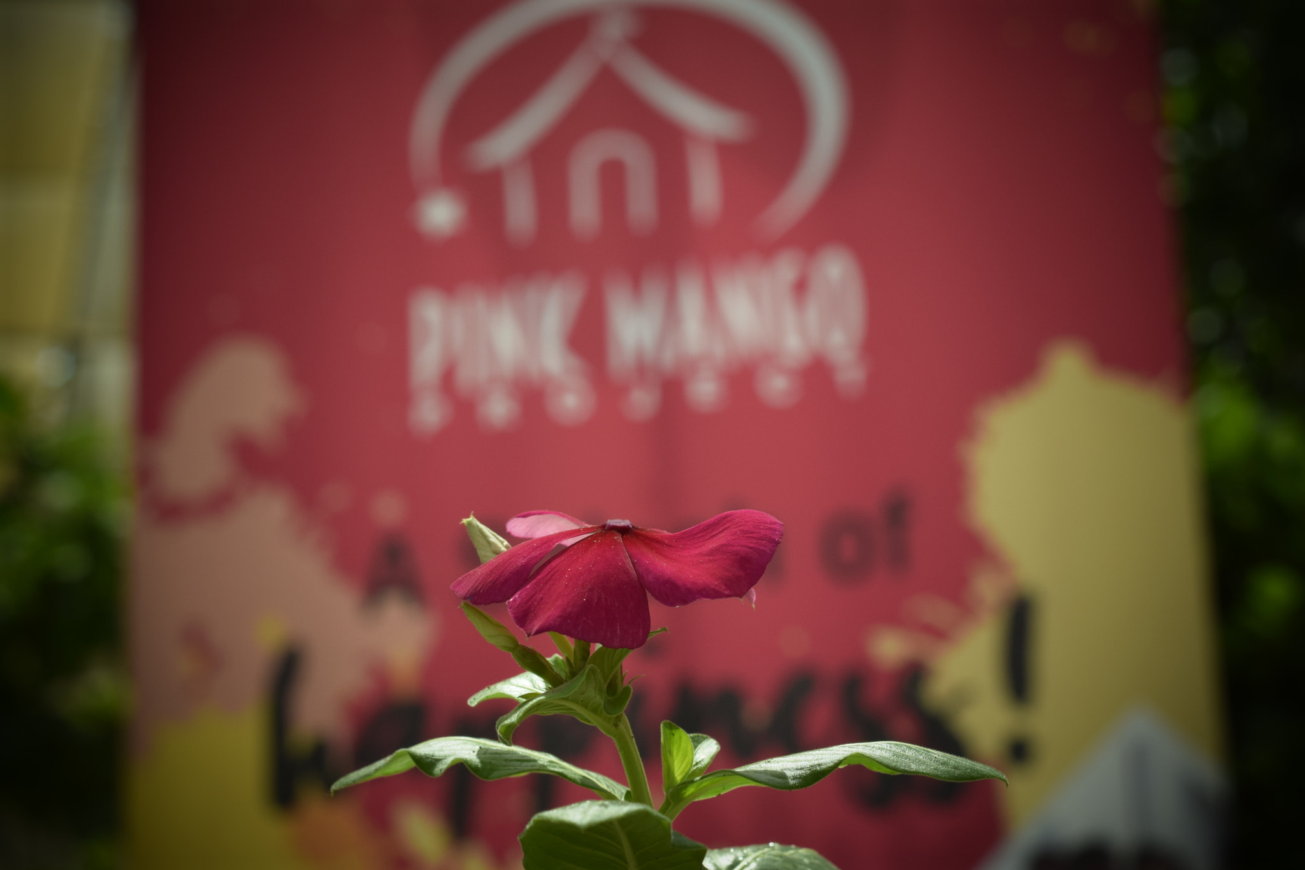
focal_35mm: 75
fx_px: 2718
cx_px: 652
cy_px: 435
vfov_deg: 18.2
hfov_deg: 27.0
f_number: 8
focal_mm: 50
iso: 400
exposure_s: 1/250
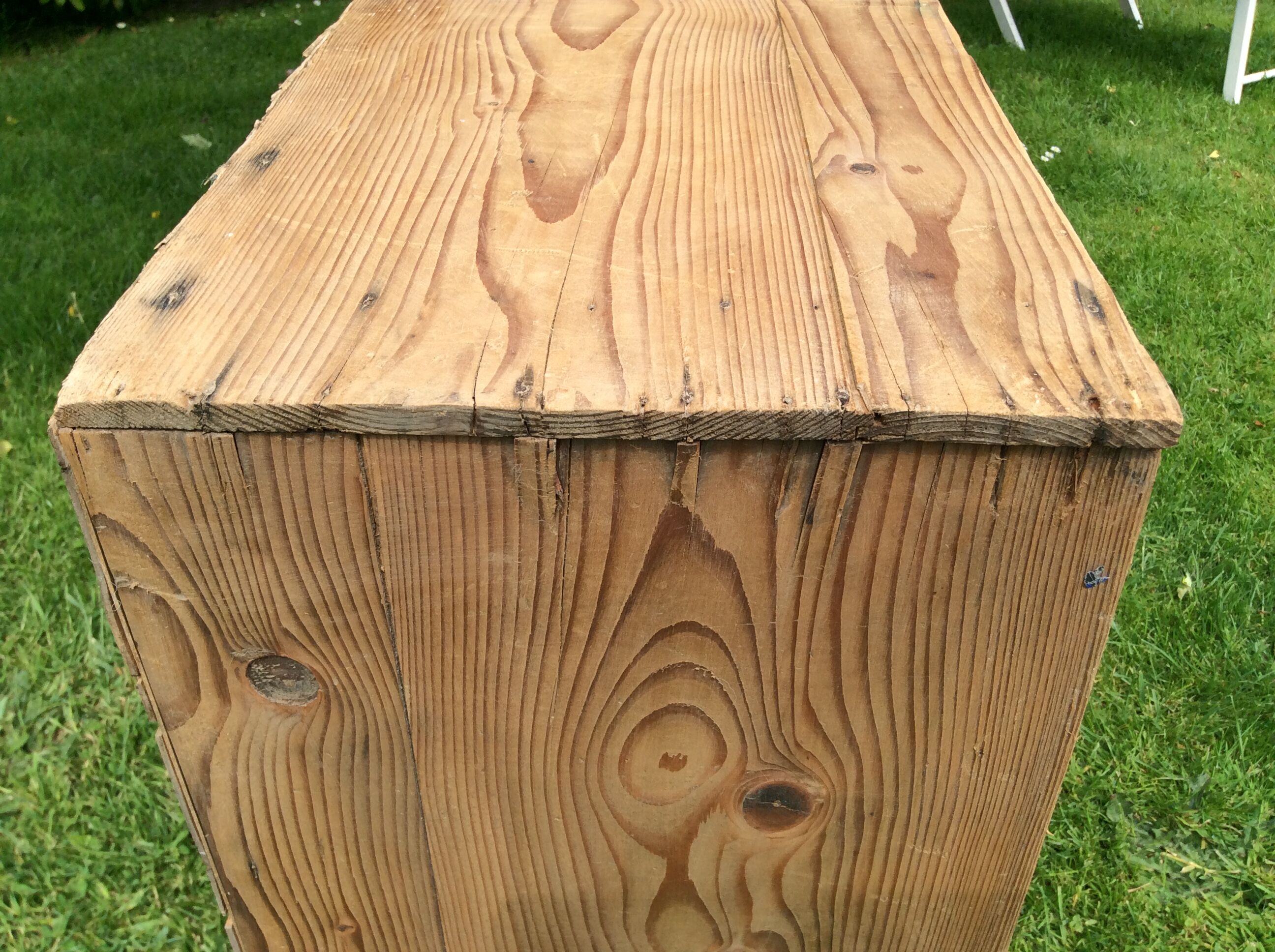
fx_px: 1177
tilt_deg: -34.1
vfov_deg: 44.1
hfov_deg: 56.9
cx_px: 638
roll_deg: +0.9
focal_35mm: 32
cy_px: 476
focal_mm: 3.3
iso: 32
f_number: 2.4
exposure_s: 1/673
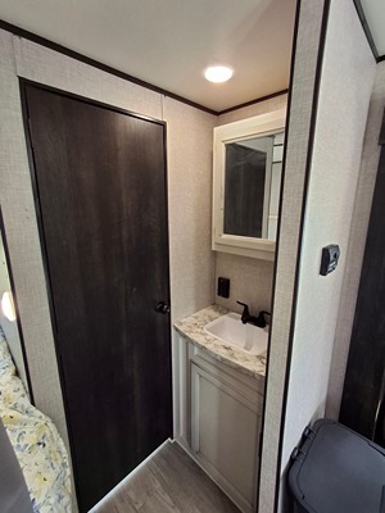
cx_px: 192
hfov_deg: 78.1
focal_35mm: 16
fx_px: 237
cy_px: 256
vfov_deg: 94.5
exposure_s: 1/40
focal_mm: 1.64
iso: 80
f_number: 2.2
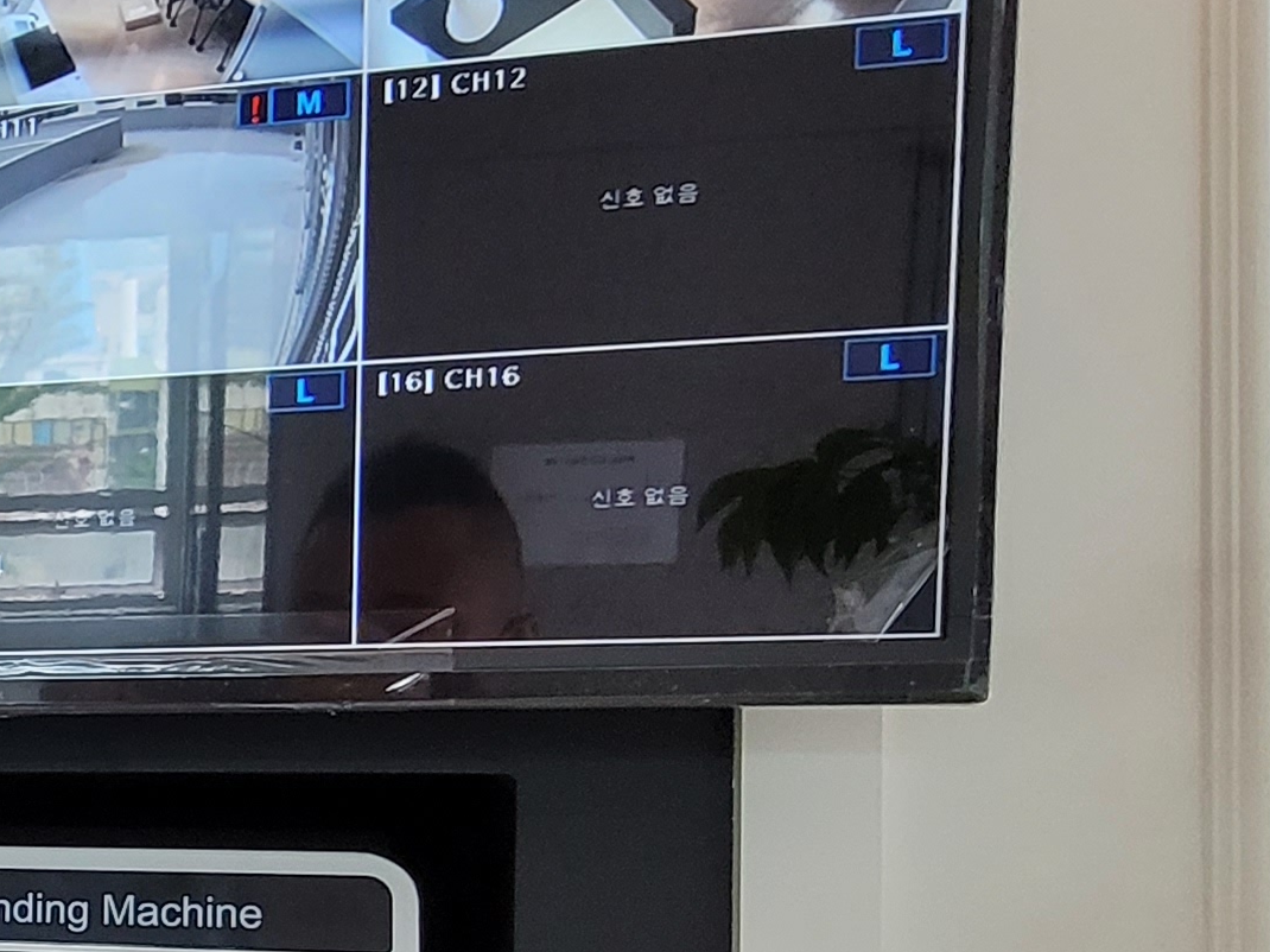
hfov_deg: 28.8
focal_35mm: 49
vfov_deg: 28.7
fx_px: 1797
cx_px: -516
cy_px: 817
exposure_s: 1/59
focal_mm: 2.2
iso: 250
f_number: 2.2
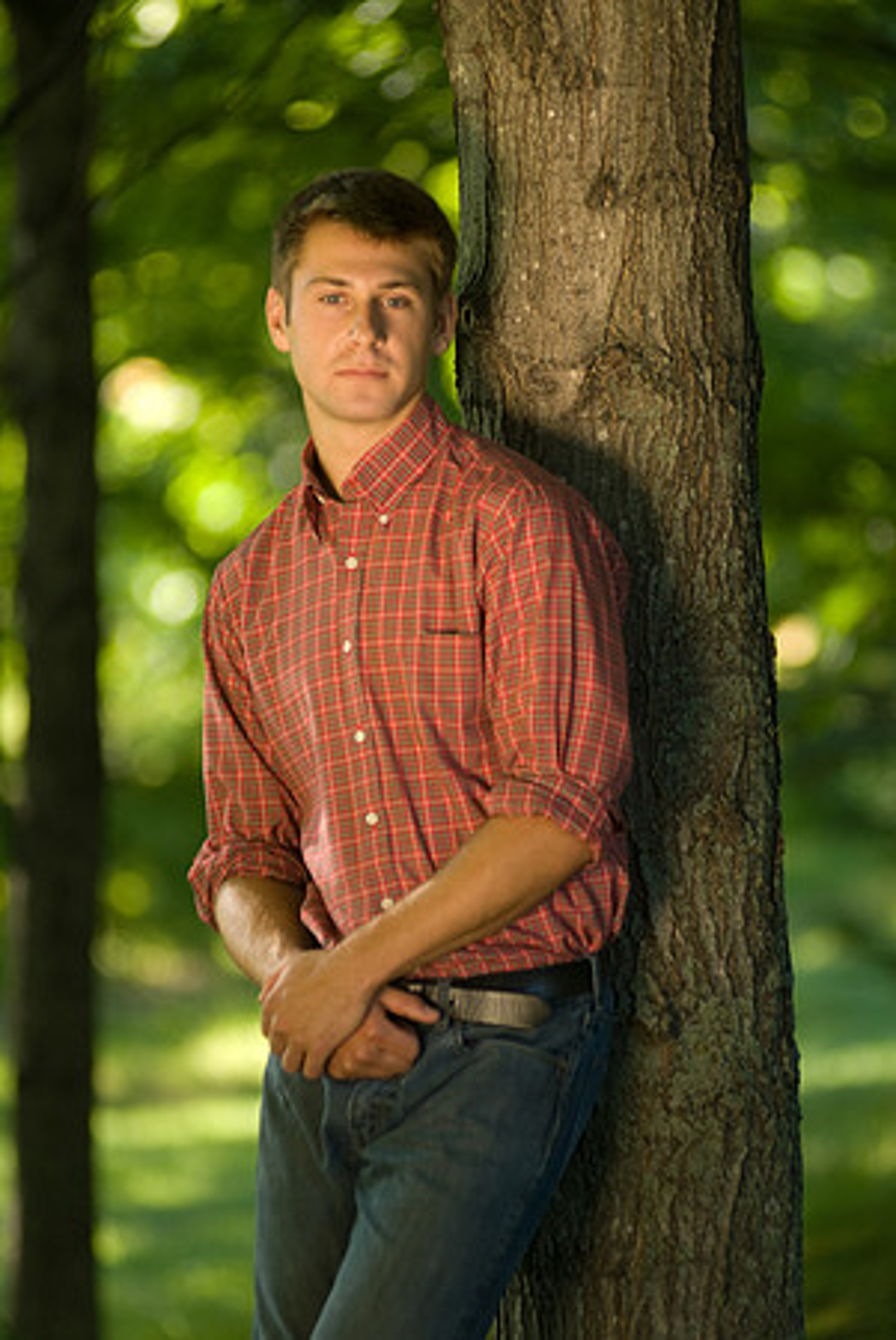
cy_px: 670
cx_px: 448
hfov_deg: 5.0
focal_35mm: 278
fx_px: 10335
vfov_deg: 7.4
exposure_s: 1/160
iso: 200
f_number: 2.8
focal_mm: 185
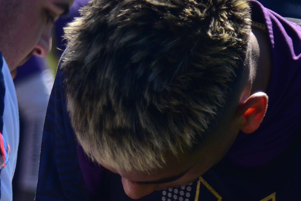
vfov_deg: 3.4
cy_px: 252
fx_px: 3369
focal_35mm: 403
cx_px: 1
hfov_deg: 5.1
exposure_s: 1/1000
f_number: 4
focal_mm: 86
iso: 64
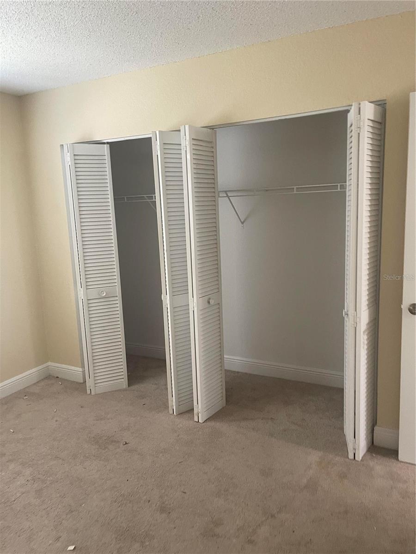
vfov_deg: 69.4
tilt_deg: -2.7
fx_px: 401
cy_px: 277
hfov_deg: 54.9
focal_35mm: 25
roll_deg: +1.0
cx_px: 208
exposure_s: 1/60
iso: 250
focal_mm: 5.1
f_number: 1.6
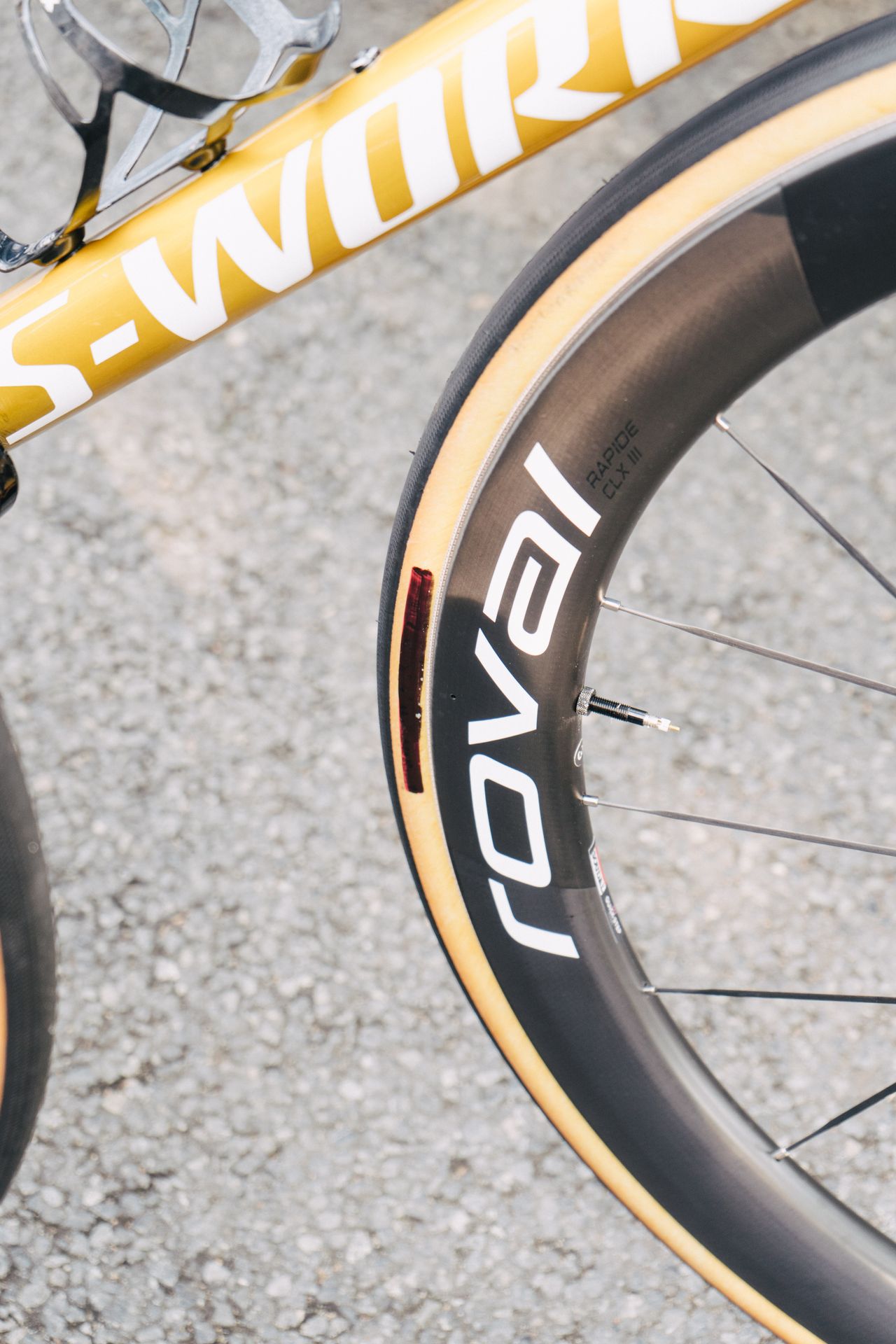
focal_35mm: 70
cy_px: 672
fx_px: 2613
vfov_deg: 28.8
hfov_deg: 19.5
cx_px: 448
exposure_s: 1/80
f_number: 5.6
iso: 250
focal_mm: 70
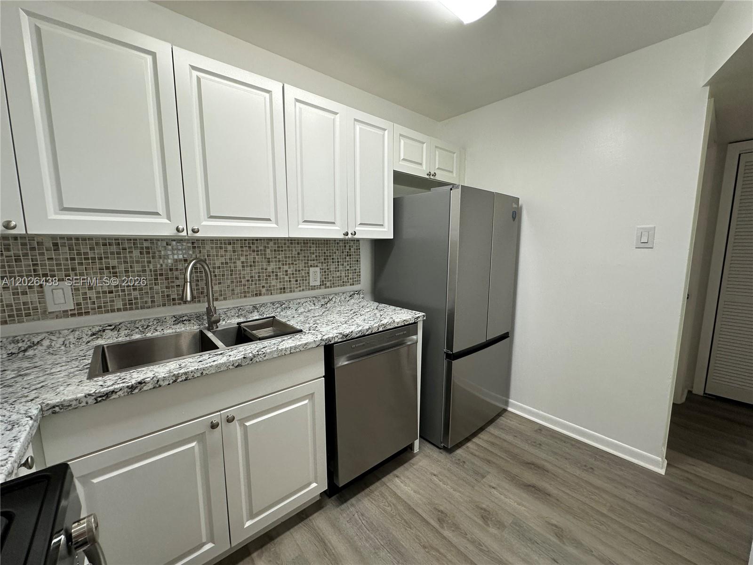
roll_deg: -0.5
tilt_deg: -7.2
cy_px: 282
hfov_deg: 102.1
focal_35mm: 14
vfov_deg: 85.7
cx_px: 376
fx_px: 305
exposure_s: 1/120
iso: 160
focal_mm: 2.22
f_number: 2.2
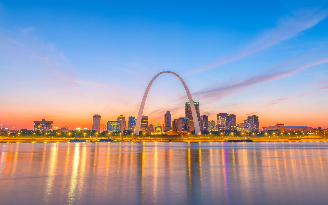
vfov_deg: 49.2
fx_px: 223
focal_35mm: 25
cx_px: 167
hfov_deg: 72.5
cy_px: 95
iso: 64
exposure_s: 30
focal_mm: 24
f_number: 10
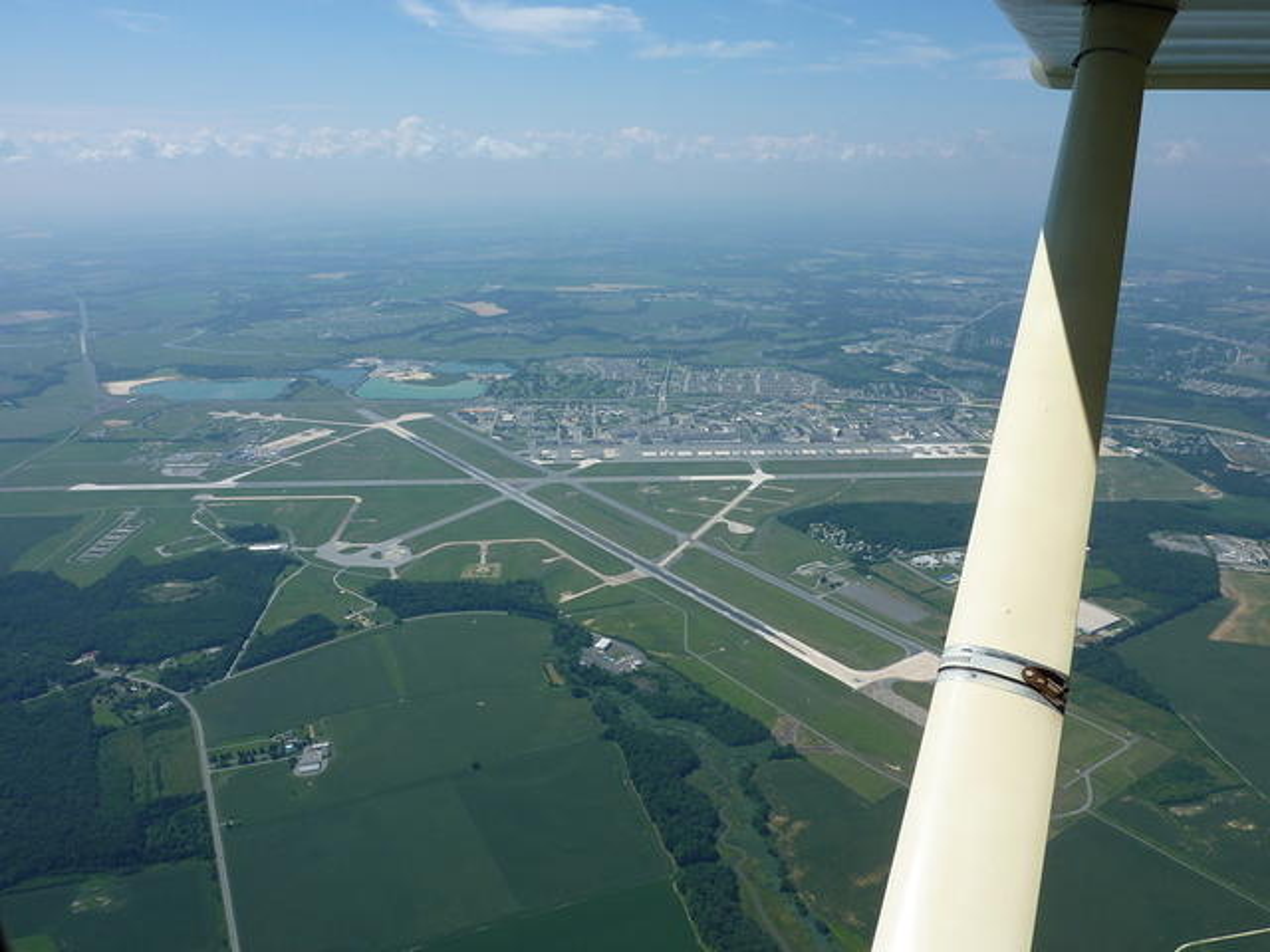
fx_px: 917
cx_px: 635
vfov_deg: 54.9
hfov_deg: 69.4
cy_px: 476
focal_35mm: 25
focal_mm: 4.1
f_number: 5.6
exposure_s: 1/500
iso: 80
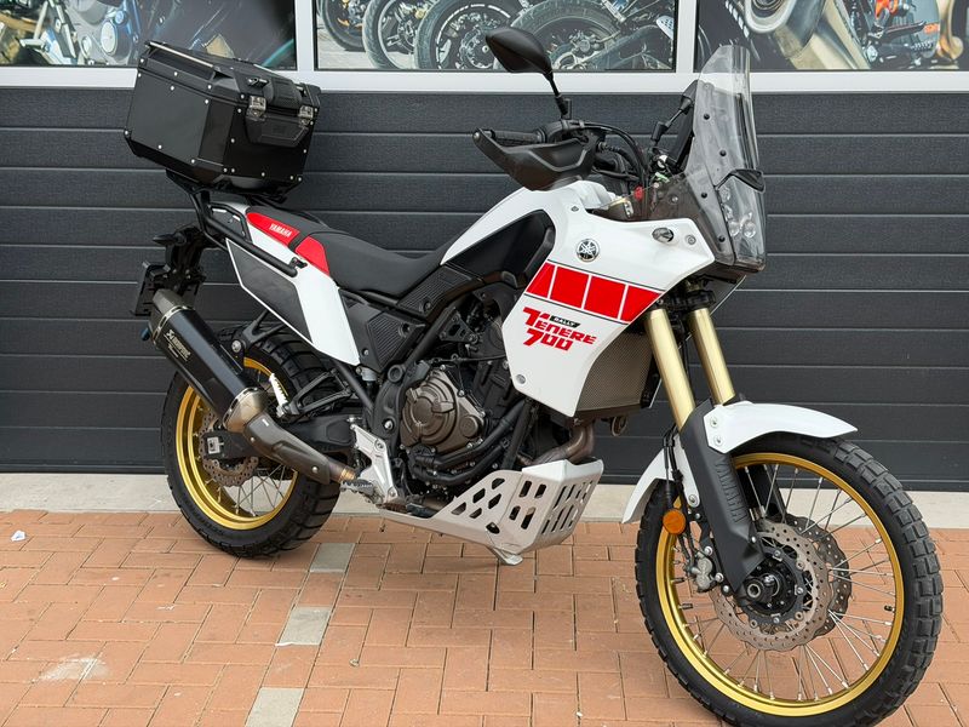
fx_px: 1344
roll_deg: -0.2
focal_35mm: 48
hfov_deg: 39.7
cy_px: 364
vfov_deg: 30.3
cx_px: 484
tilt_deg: -13.4
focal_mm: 6.76
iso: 80
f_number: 1.78
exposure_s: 1/1838
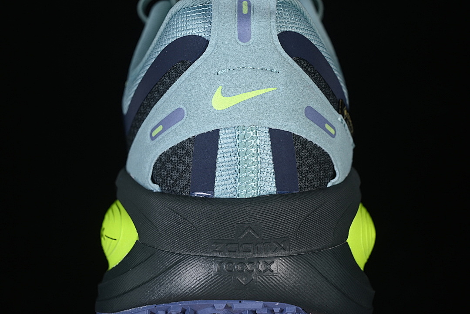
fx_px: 979
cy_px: 157
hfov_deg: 27.0
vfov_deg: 18.2
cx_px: 235
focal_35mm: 75
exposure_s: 1/80
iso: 160
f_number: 7.1
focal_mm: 50
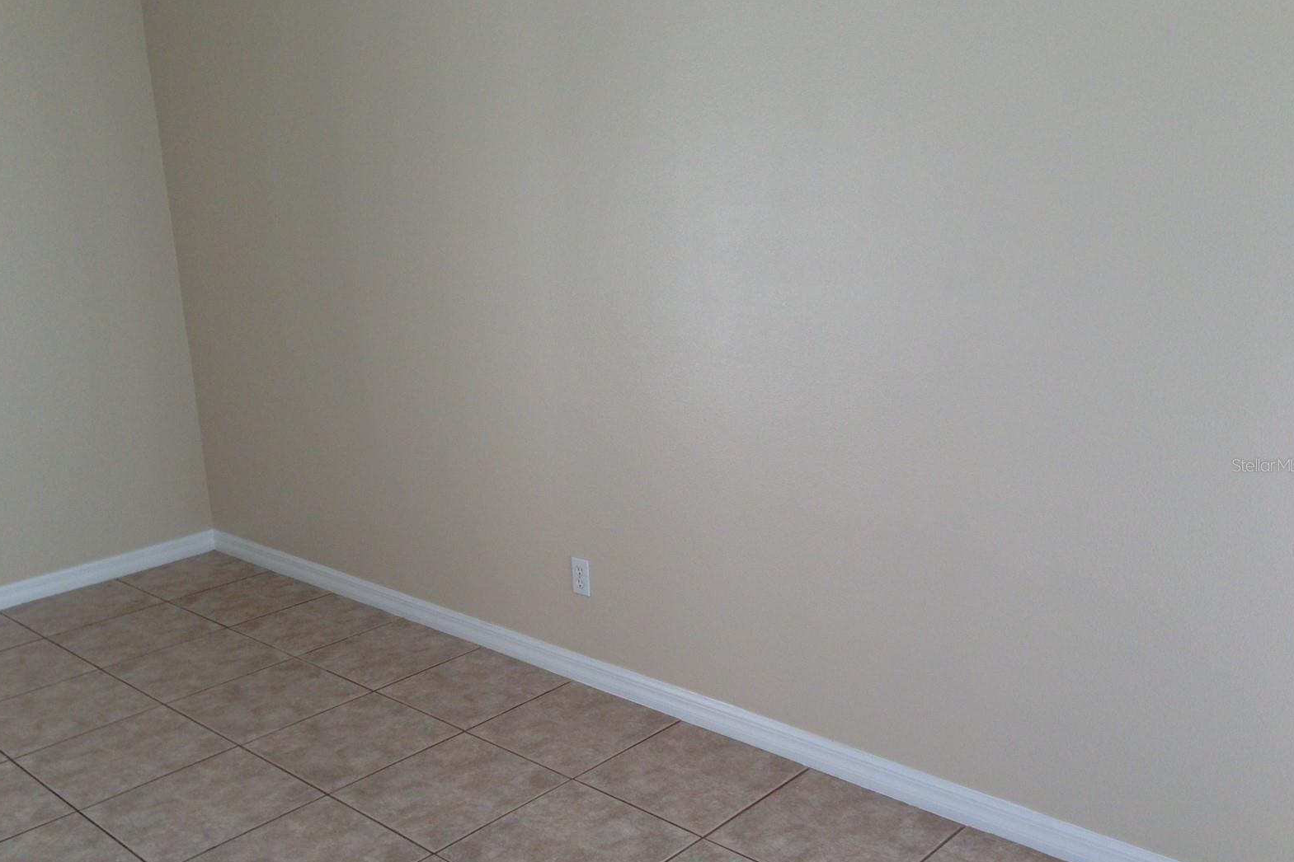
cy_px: 465
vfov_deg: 37.8
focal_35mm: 35
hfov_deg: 54.4
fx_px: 1258
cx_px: 650
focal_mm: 4.13
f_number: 2.4
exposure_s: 1/120
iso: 80
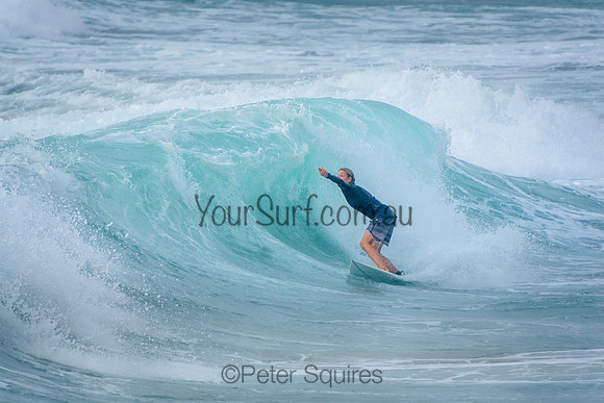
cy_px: 202
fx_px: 10069
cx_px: 302
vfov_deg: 2.3
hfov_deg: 3.4
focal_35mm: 600
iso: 360
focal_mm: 400
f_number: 5.6
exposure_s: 1/2000
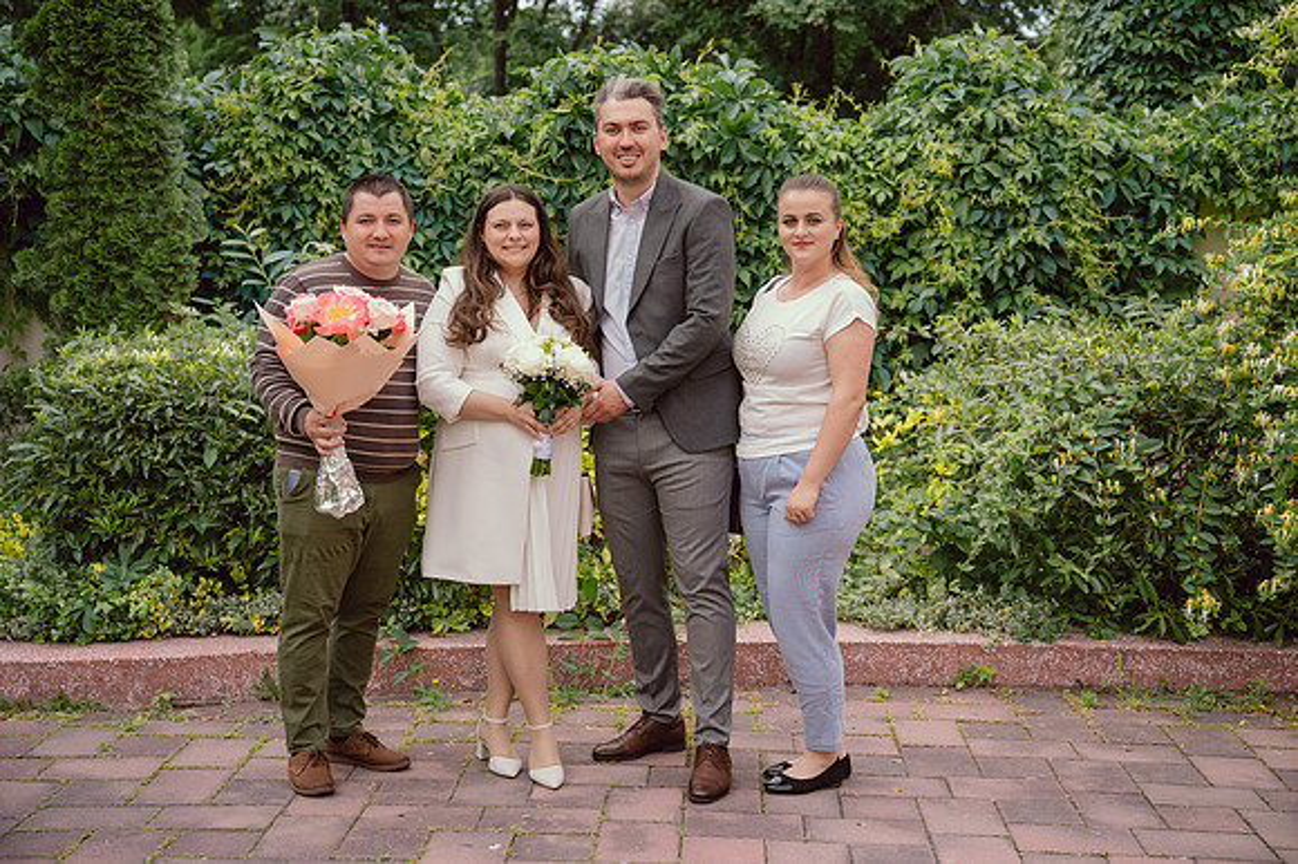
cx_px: 649
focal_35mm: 51
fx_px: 1838
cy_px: 432
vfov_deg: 26.5
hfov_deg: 38.9
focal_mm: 51
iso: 80
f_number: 3.5
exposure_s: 1/200
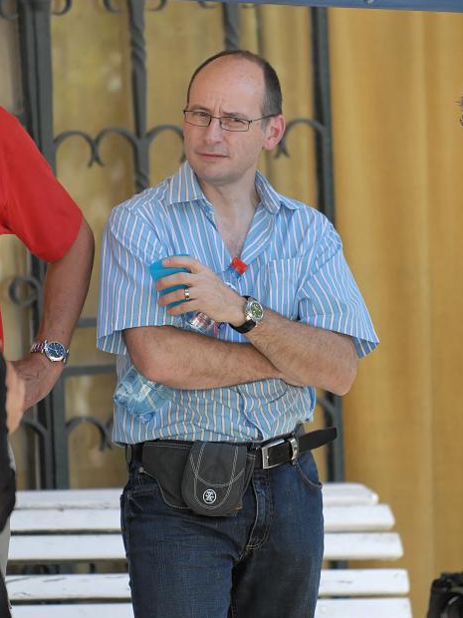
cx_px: 232
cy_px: 342
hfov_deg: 4.6
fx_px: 5814
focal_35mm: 326
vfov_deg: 6.1
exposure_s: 1/750
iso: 400
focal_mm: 200
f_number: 2.8
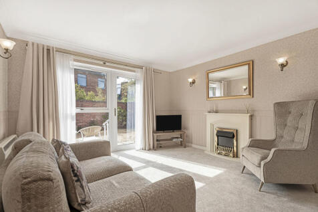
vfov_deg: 73.7
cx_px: 159
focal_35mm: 16
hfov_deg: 96.8
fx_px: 141
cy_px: 106
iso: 100
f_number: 8
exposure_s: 1/30
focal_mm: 16
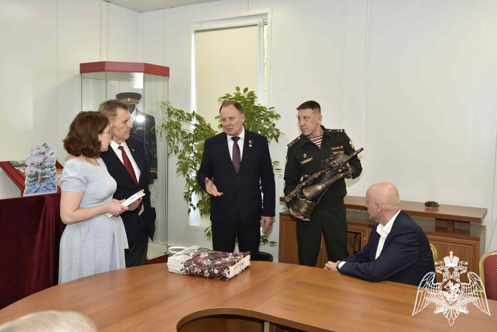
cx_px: 248
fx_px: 476
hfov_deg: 55.1
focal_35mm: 34
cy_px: 166
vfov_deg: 38.4
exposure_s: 1/160
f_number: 4.5
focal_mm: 23
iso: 640
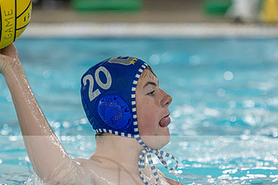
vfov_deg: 2.4
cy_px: 125
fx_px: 4430
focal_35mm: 574
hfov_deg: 3.6
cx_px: 180
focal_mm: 280
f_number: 4
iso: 11400
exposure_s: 1/1000
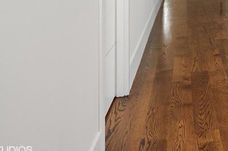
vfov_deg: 20.9
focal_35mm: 58
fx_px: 367
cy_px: -52
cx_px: 268
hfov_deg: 29.9
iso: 200
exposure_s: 1/25
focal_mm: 21
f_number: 8
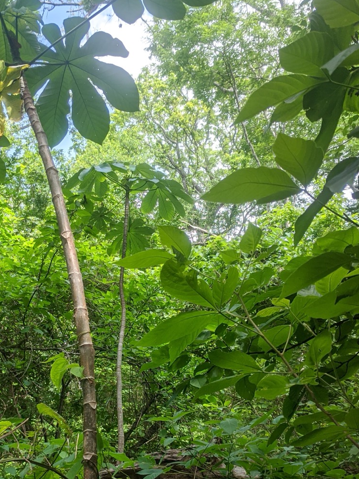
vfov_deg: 39.7
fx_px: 650
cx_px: 104
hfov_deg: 30.5
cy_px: 337
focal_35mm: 47
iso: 48
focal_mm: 4.67
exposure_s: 1/655
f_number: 2
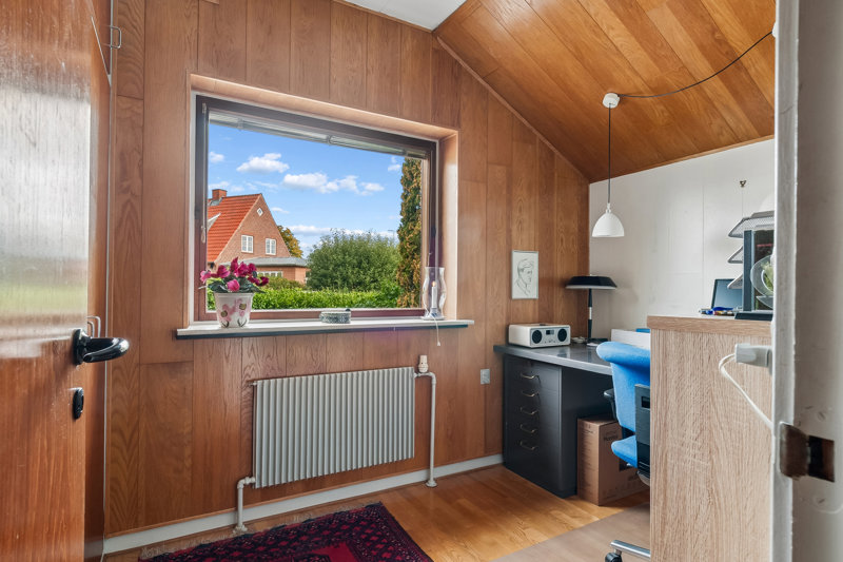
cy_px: 281
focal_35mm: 18
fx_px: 421
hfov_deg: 90.0
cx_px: 422
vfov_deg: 67.4
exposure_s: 1/20
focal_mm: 12
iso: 200
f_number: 10
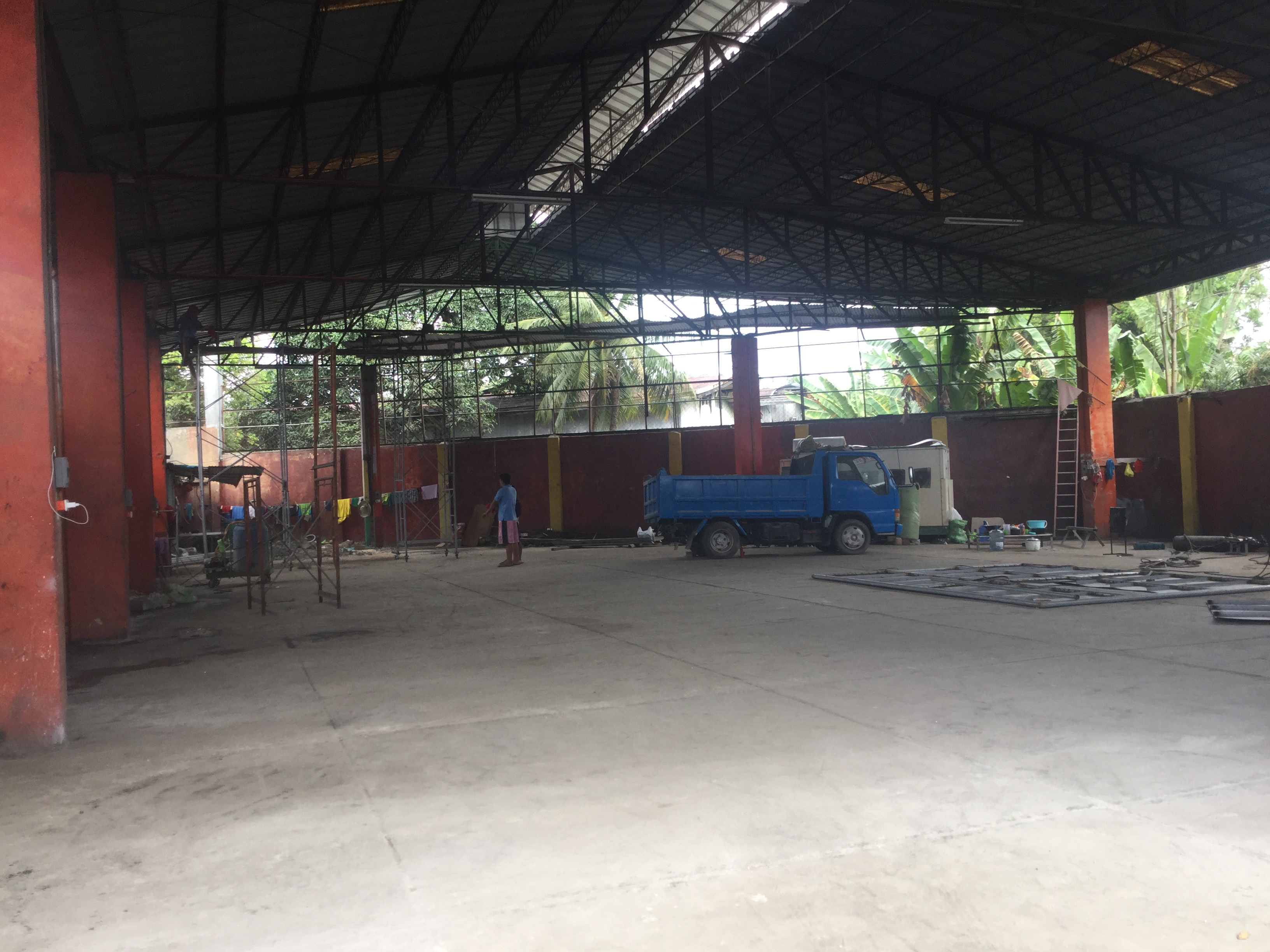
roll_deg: +2.2
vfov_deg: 45.4
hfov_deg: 58.4
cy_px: 476
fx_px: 1137
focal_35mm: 31
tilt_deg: +0.9
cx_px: 635
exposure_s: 1/120
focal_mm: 3.3
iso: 25
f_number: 2.4
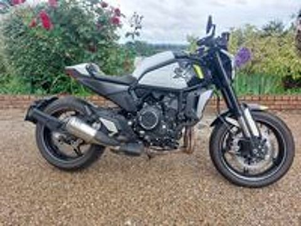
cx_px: 150
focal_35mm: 25
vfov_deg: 54.9
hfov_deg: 69.4
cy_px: 113
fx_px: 217
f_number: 1.8
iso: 25
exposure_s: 1/149
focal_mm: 5.23
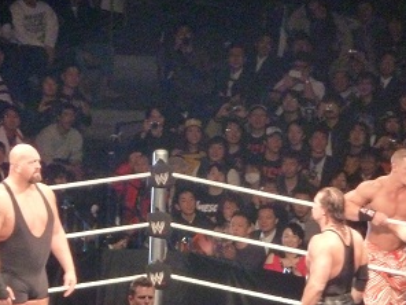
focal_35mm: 648
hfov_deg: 3.1
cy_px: 305
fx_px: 7600
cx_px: 284
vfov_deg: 2.3
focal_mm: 49.2
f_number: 4.9
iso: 800
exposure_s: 1/20
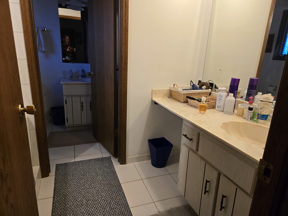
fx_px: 191
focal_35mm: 23
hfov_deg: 73.9
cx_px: 144
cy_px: 108
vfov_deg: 58.9
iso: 320
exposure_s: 1/120
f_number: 1.8
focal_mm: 5.4
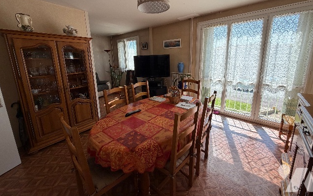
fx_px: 128
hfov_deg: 101.4
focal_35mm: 15
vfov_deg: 74.4
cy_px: 83
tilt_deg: -11.3
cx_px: 157
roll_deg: +1.7
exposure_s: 1/213
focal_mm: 2.22
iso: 40
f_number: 2.2
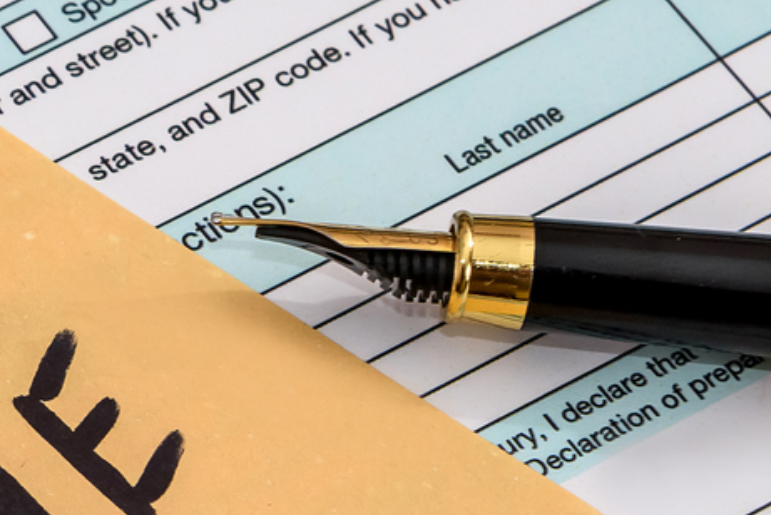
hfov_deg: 8.4
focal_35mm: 239
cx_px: -452
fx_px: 5122
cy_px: 510
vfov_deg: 5.7
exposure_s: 1/200
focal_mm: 52
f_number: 9
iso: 400
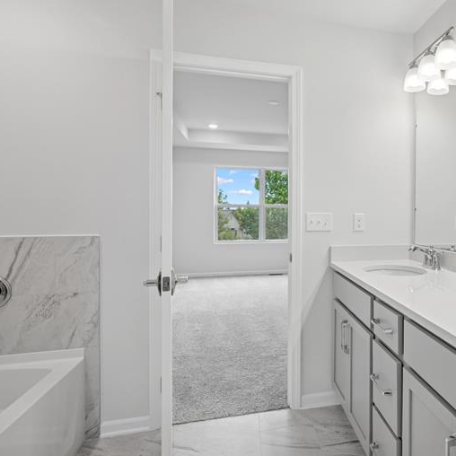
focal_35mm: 24
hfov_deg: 60.5
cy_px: 213
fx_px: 358
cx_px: 355
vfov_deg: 65.0
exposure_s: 1/4
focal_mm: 14
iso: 80
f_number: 9
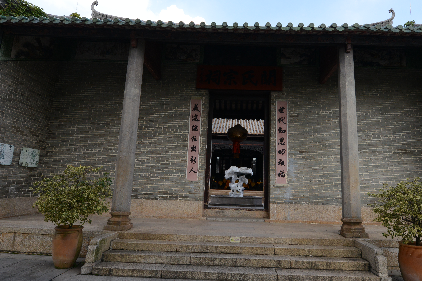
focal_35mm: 24
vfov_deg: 53.2
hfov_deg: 73.5
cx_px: 234
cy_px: 139
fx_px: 281
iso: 800
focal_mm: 16
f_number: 11
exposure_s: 1/500
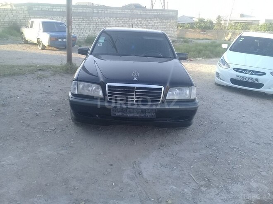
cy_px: 102
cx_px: 136
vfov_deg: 45.4
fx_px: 244
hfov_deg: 58.4
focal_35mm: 31
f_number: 2.2
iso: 50
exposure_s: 1/145
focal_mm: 3.3
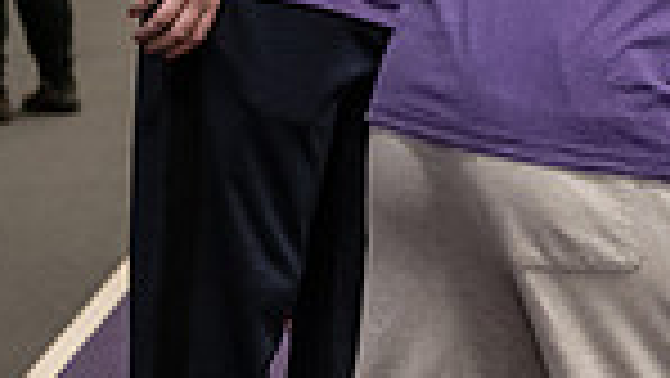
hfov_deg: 9.2
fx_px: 4053
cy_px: -155
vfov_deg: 5.3
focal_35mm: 228
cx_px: 1061
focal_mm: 56
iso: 4000
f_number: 3.2
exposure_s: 1/320
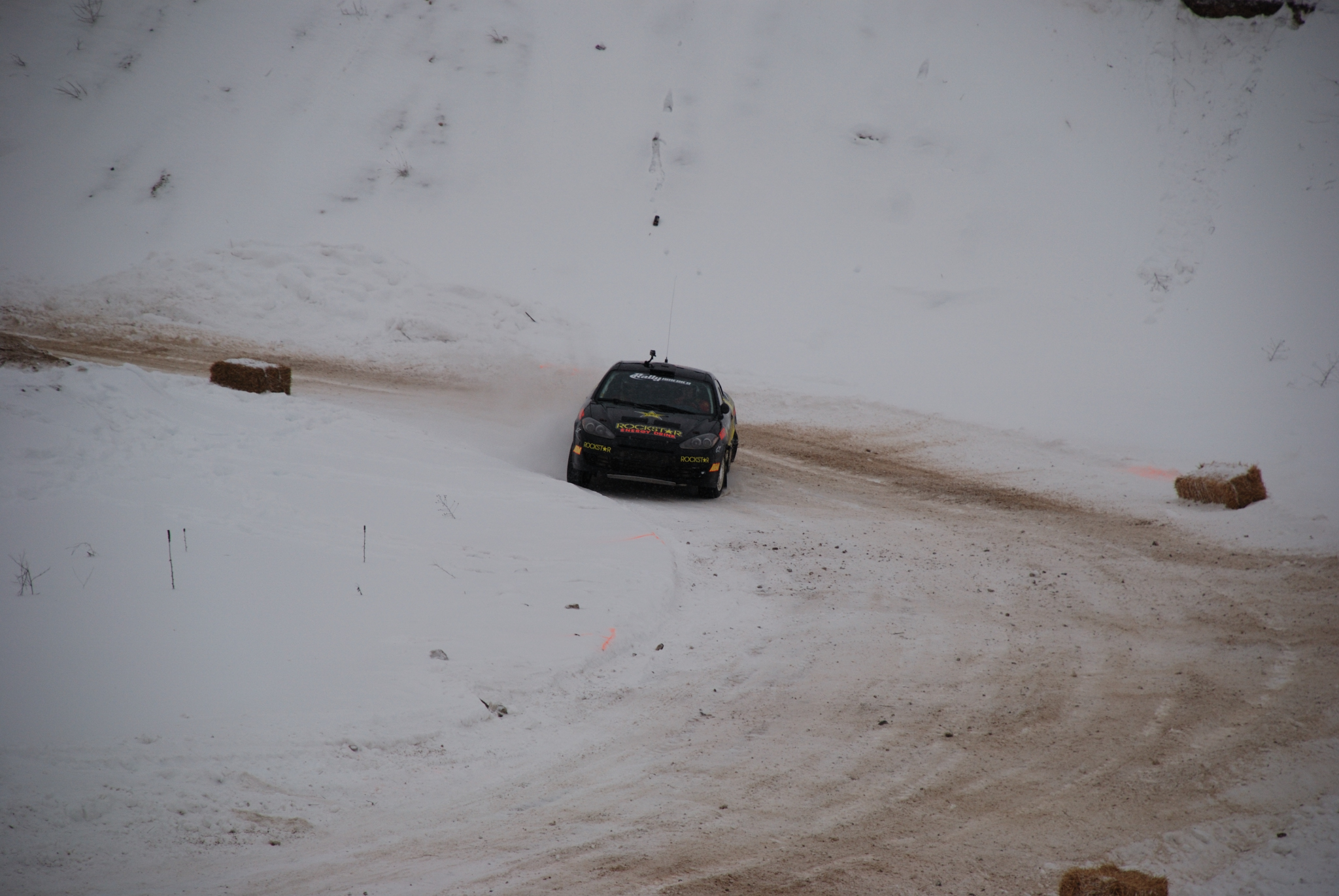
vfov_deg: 6.8
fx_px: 7541
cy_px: 448
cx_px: 670
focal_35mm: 202
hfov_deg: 10.1
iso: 200
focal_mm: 135
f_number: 5.6
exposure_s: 1/800
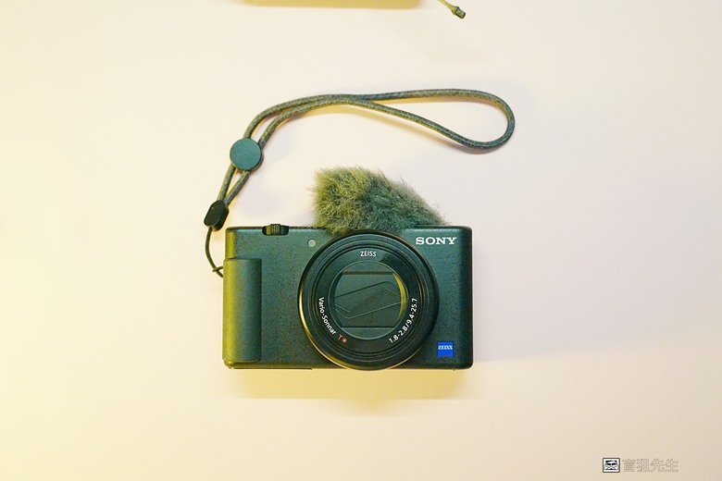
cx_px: 361
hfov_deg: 45.0
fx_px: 872
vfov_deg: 30.8
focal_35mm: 44
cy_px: 240
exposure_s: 1/125
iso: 5000
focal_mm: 29
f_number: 4.5
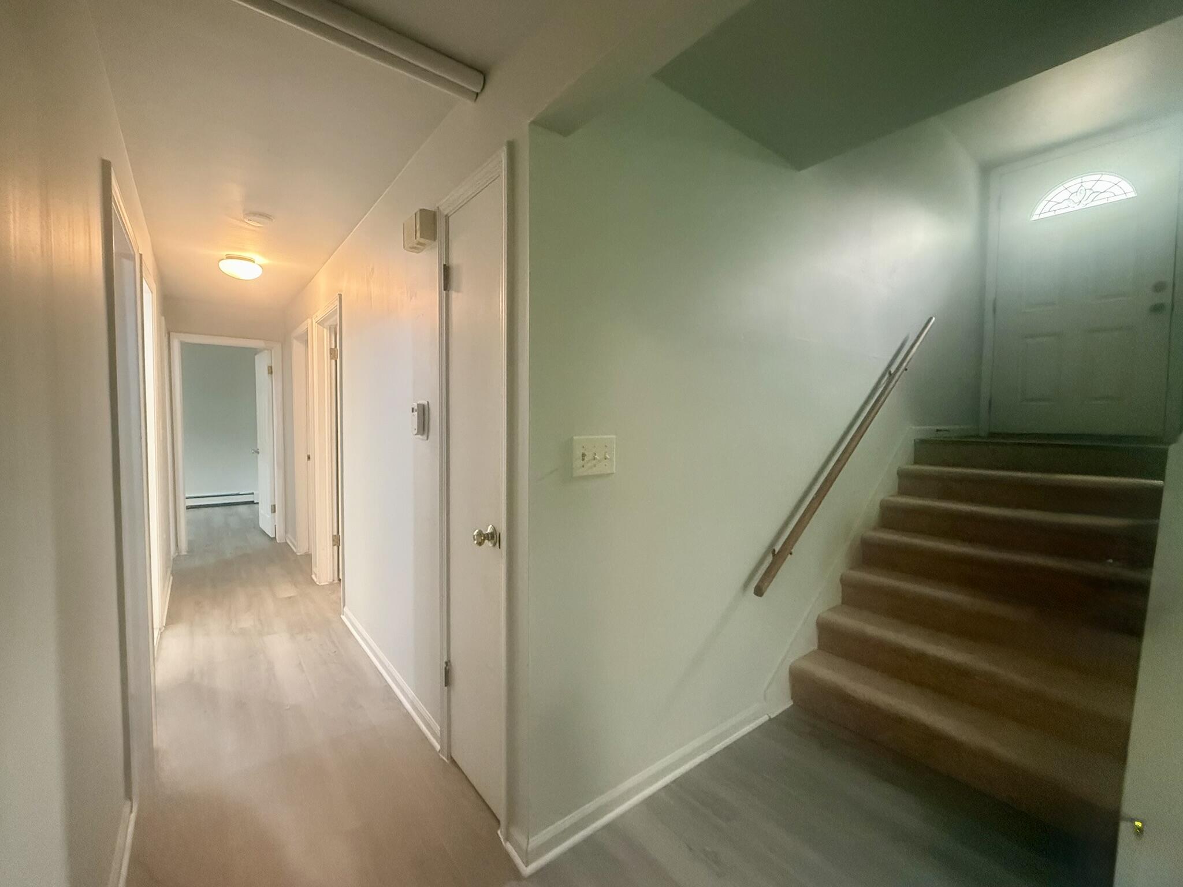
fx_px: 478
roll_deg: +0.9
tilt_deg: -2.7
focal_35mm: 14
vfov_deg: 85.7
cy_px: 444
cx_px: 592
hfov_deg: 102.1
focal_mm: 2.22
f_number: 2.2
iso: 640
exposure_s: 1/60
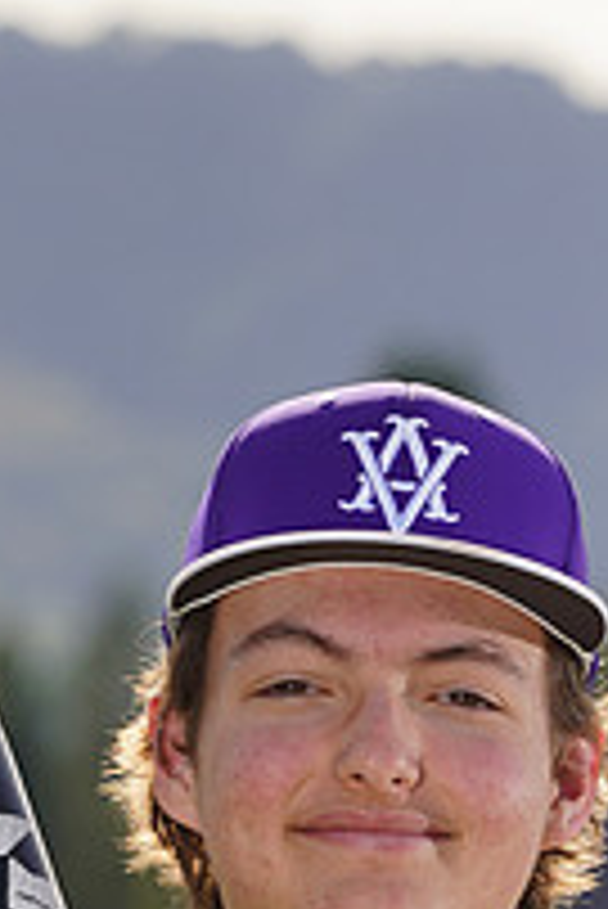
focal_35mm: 702
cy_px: 1292
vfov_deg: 2.9
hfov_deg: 2.0
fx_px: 17752
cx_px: 277
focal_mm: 244
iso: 100
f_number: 9
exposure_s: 1/250
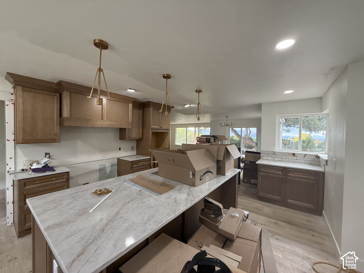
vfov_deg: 85.7
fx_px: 147
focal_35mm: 14
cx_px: 182
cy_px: 136
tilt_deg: -1.0
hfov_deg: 102.1
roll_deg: -1.1
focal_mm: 2.22
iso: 200
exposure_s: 1/120
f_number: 2.2
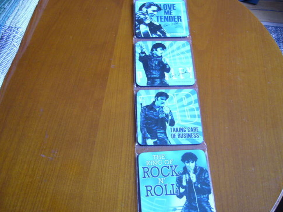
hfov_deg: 51.4
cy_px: 108
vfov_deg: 39.7
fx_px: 294
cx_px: 142
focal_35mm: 36
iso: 160
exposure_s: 1/15
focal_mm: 5.8
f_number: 2.8
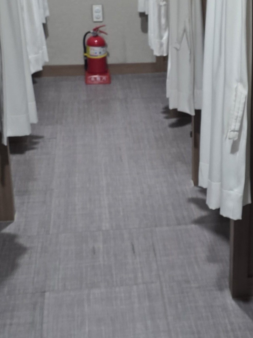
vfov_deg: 26.2
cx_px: 205
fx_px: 721
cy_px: 116
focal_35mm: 74
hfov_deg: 19.7
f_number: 1.7
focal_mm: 6.25
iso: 400
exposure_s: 1/120
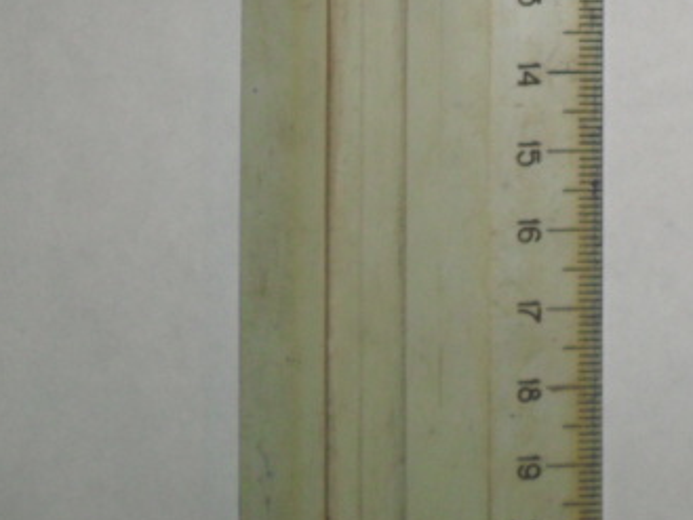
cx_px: 899
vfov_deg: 12.9
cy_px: -259
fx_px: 2183
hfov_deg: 17.0
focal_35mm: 109
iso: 100
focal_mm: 6.2
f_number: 8.9
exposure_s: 1/45
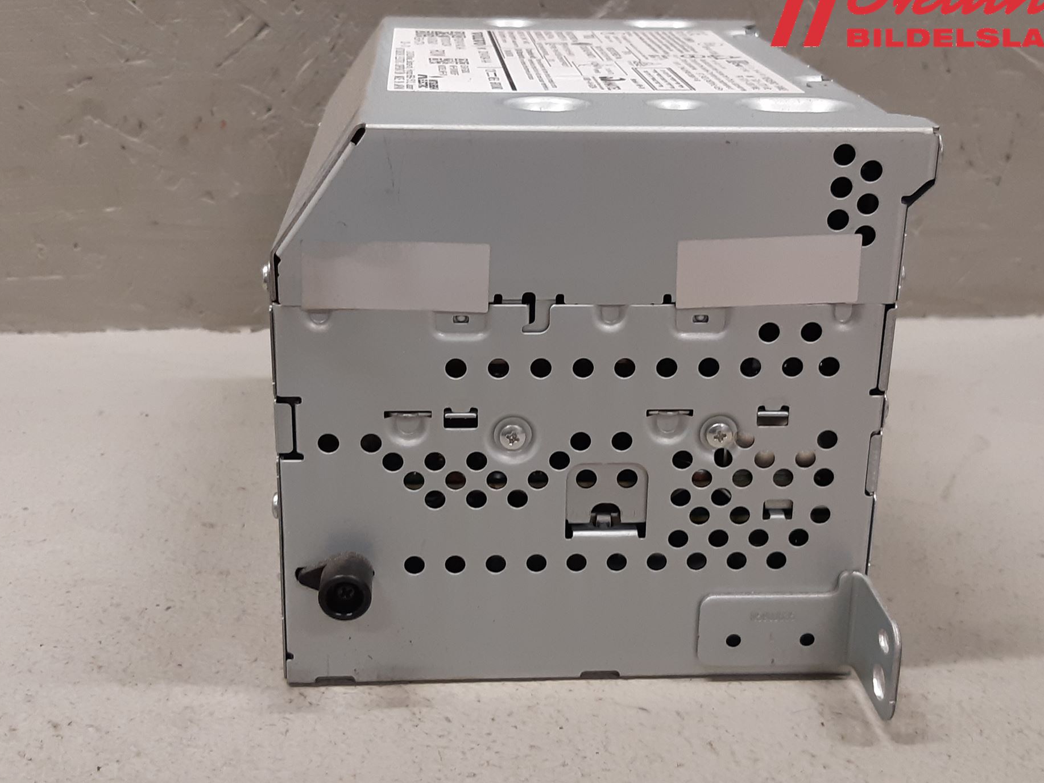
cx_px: 537
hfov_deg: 61.6
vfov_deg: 48.2
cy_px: 387
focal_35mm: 29
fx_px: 875
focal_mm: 3.93
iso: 125
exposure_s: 1/50
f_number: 1.7
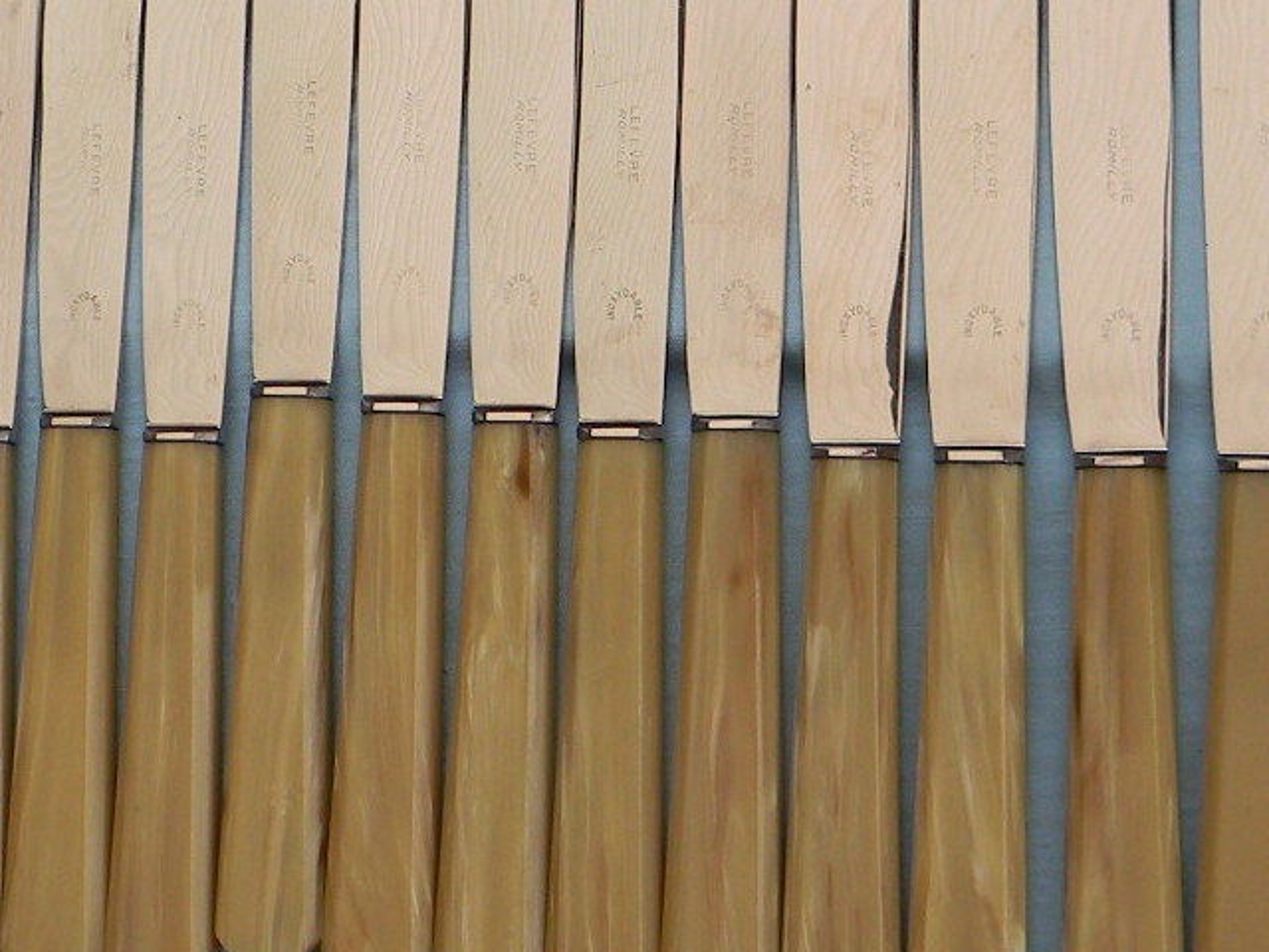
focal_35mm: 28
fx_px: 1026
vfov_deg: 49.7
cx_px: 634
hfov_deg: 63.4
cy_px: 476
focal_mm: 5
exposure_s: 1/125
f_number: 3.5
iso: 80
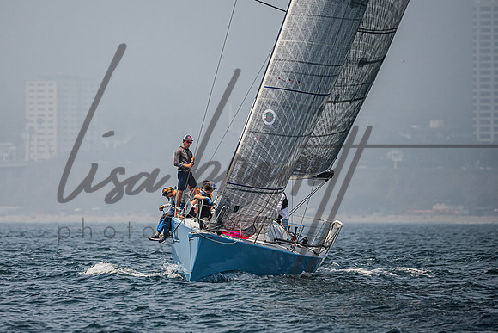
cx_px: 162
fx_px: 7553
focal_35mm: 546
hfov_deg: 3.8
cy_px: 140
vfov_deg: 2.5
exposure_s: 1/4000
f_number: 6.3
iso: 400
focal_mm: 400
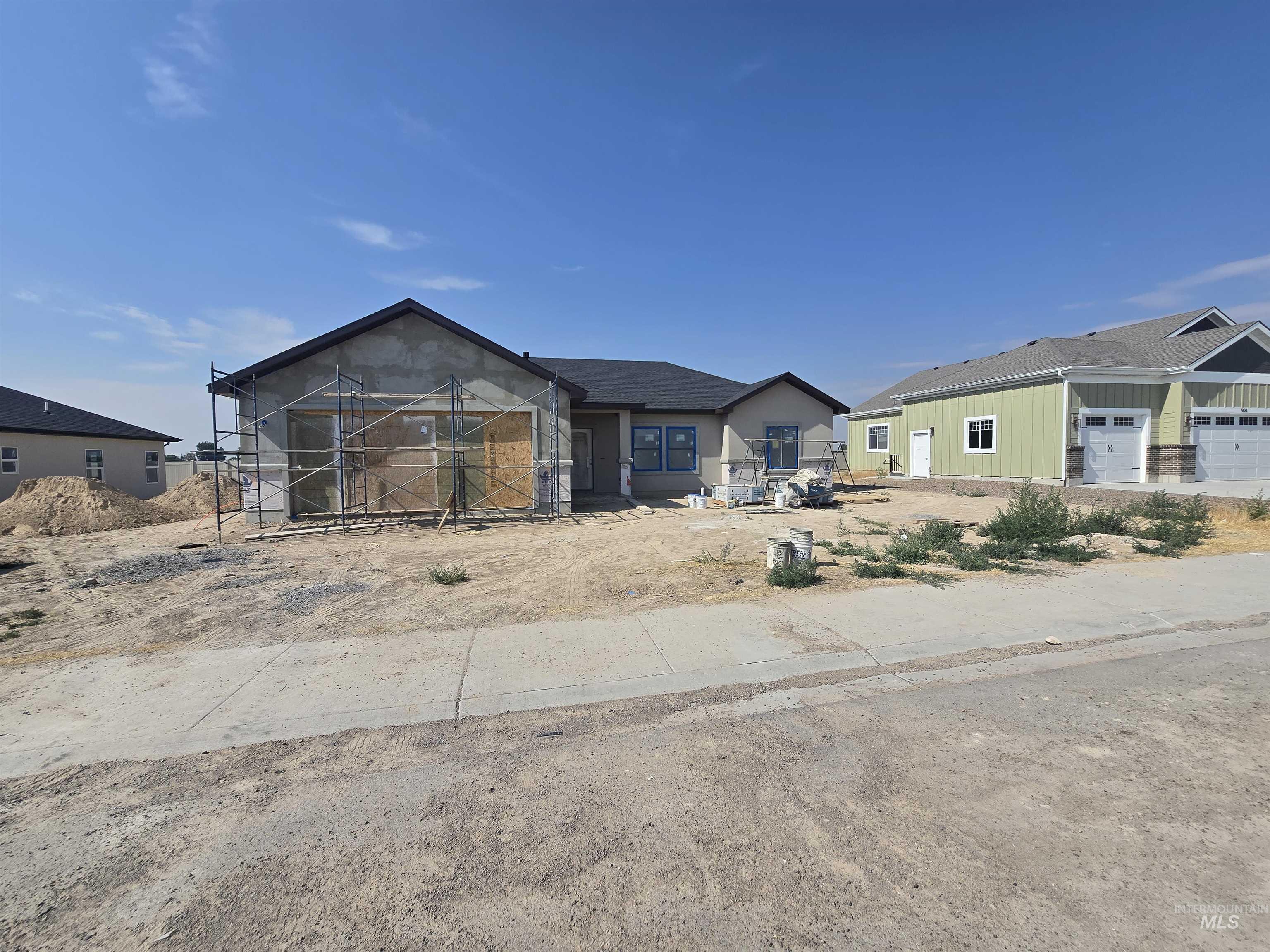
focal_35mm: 13
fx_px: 477
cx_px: 635
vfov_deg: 89.9
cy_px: 476
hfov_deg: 106.2
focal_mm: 2.2
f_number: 2.2
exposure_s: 1/3598
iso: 50
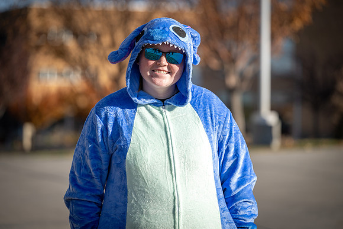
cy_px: 114
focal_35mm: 130
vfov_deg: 10.6
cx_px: 172
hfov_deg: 15.8
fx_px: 1239
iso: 125
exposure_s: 1/2000
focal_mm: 130
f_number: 2.8
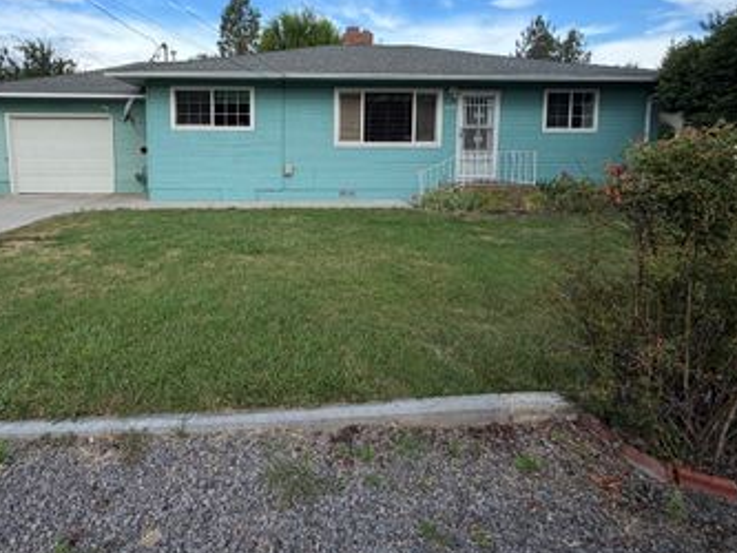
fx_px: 447
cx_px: 290
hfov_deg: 77.9
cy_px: 182
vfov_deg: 61.9
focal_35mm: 21
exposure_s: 1/564
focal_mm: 2.22
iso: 40
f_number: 2.2
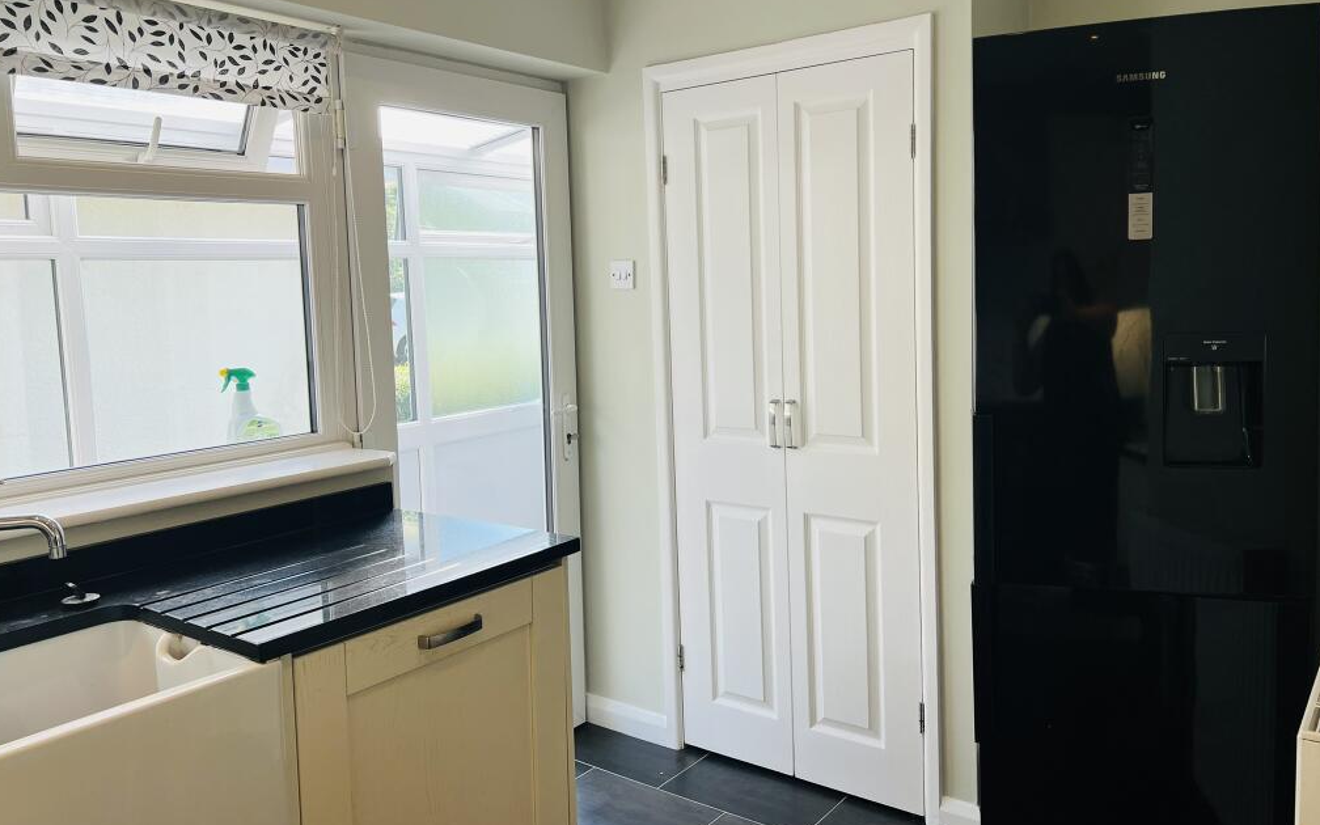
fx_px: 1007
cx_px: 656
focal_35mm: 28
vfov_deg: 44.5
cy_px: 382
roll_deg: +1.8
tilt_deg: -5.5
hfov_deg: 66.5
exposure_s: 1/259
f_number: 1.5
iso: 40
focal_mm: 5.7
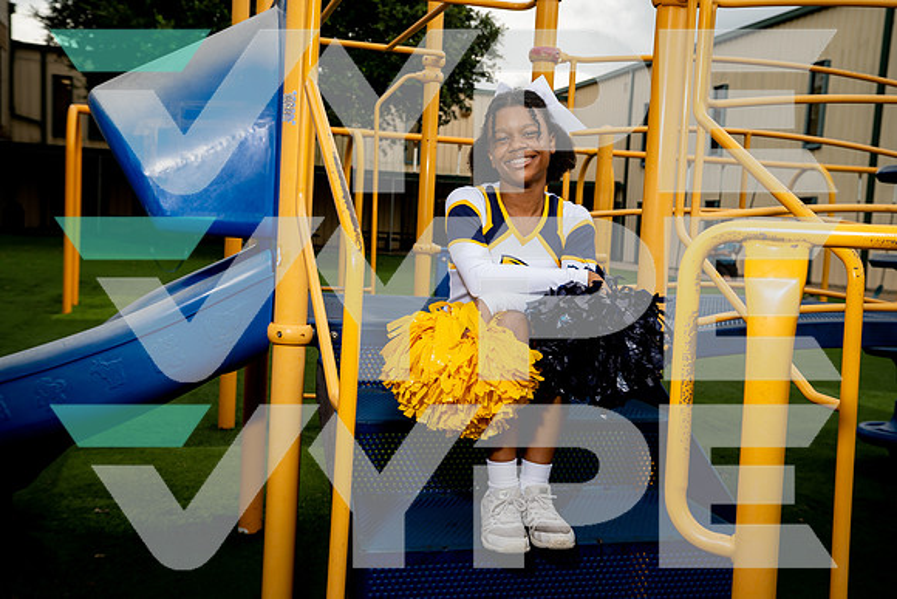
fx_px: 997
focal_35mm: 40
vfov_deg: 33.4
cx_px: 448
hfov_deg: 48.4
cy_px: 300
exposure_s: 1/250
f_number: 5.6
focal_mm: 40
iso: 100
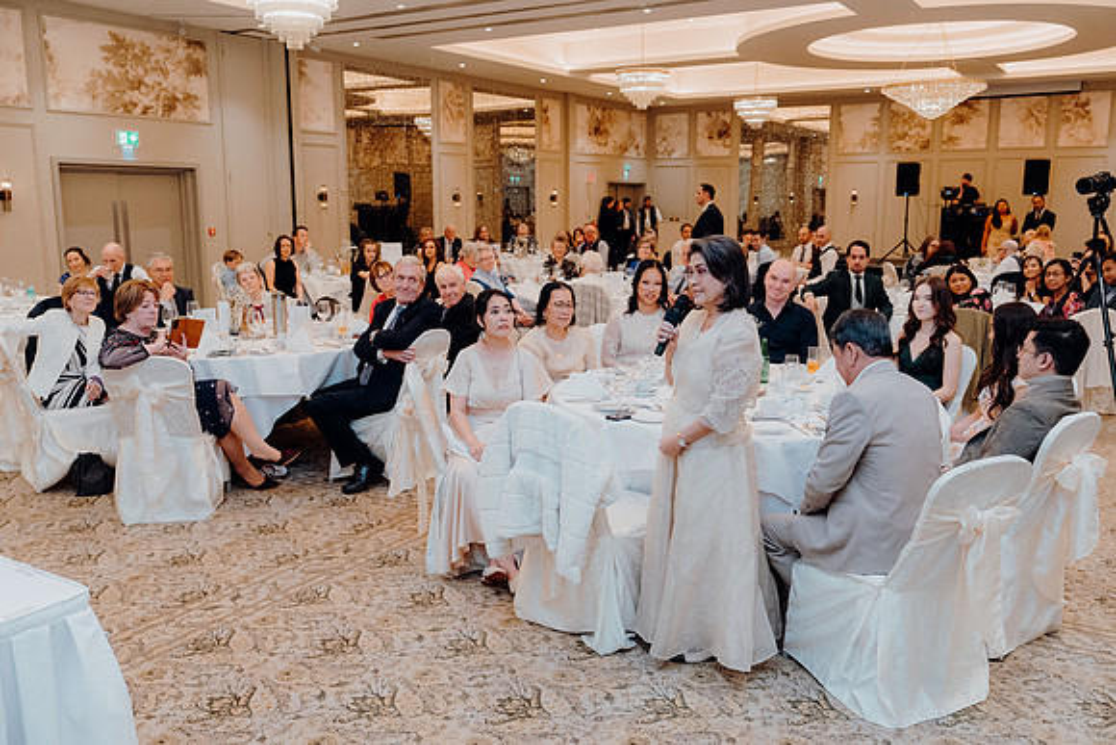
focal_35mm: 31
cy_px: 372
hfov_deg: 60.3
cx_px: 558
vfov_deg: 42.3
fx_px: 961
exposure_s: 1/160
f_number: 3.5
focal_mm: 31
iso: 3200
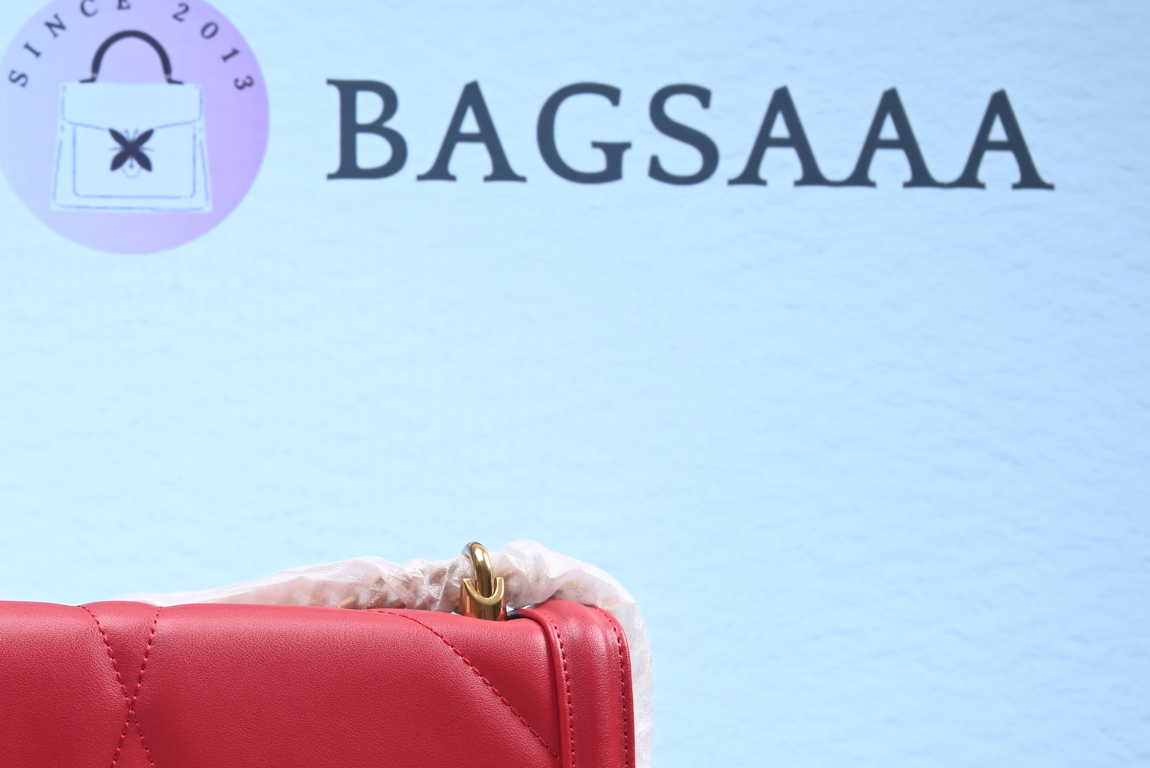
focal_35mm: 80
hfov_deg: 24.5
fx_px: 2556
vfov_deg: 16.9
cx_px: 89
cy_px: 641
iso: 100
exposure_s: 1/2
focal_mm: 40
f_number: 16
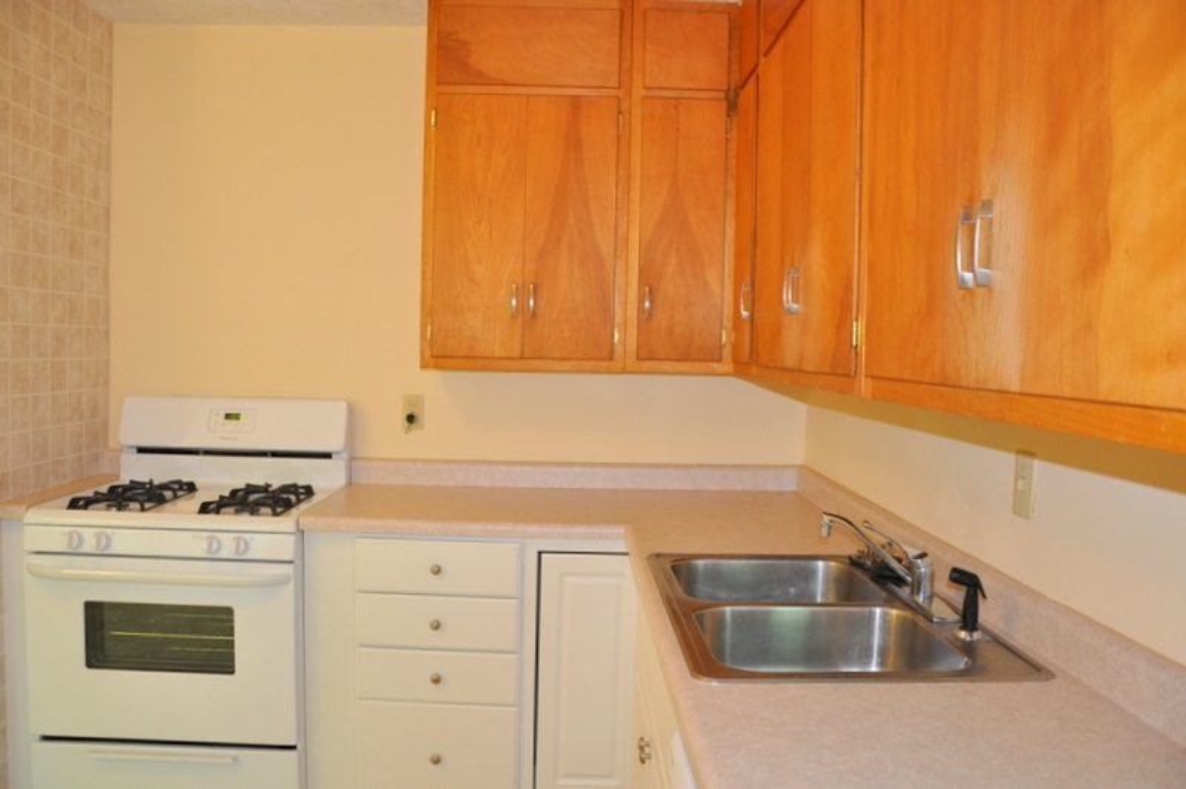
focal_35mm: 27
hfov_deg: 67.4
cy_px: 394
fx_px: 889
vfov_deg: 47.9
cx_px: 593
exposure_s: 1/60
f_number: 3.5
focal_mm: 18
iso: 800
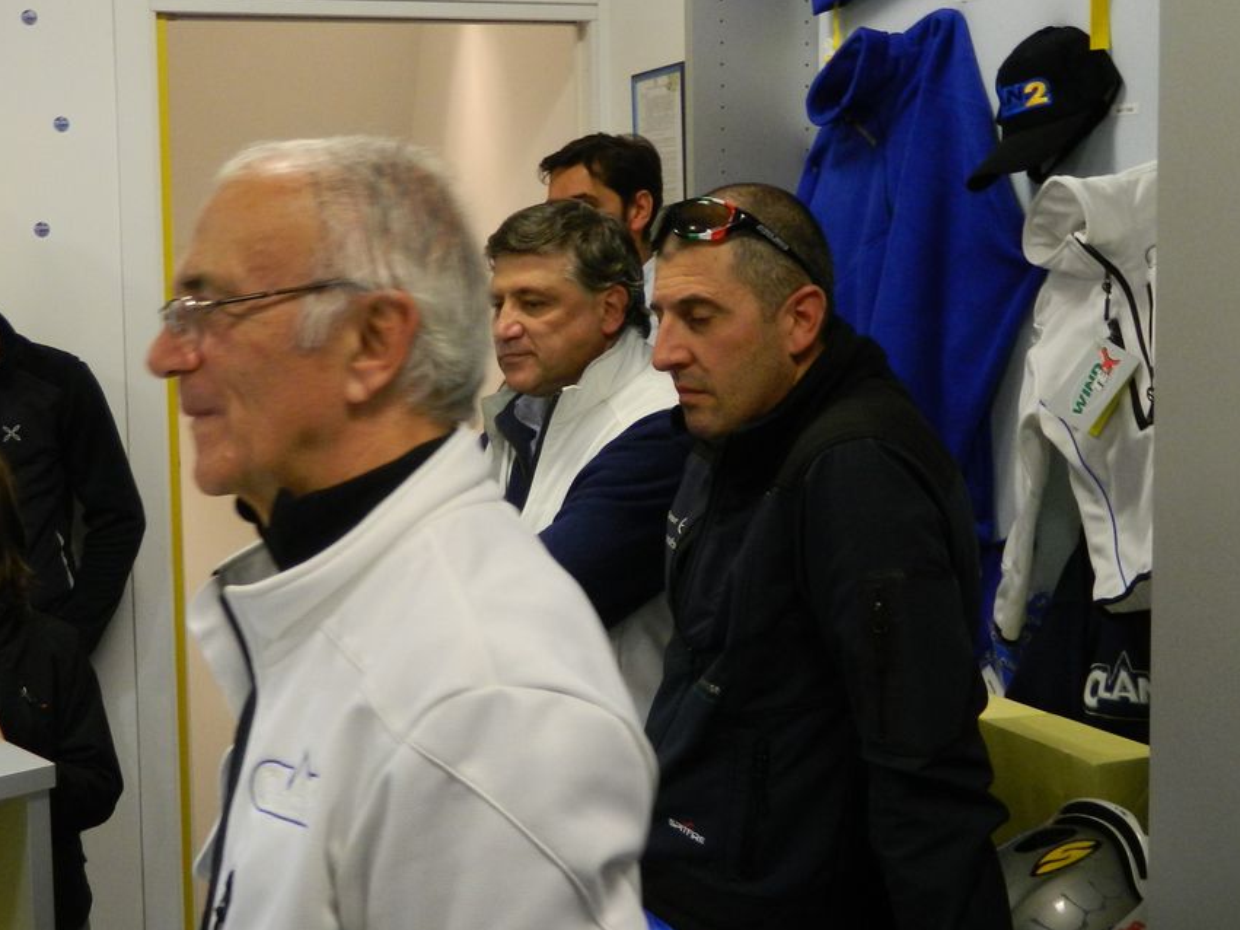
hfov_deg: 40.1
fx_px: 1683
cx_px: 460
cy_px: 405
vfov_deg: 30.8
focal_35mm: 47
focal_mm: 4.5
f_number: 3.1
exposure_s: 1/30
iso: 160
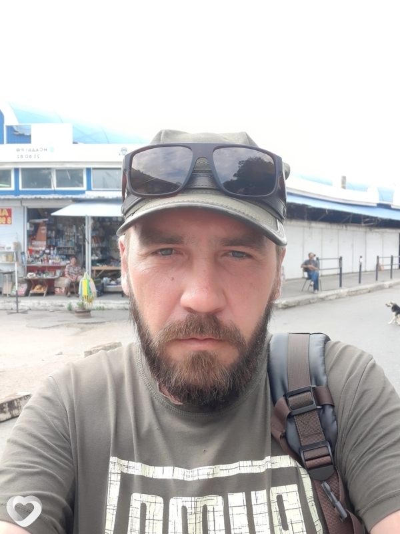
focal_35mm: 31
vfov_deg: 58.4
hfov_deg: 45.4
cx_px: 200
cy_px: 267
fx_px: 478
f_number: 2
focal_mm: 3.75
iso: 40
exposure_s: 1/102
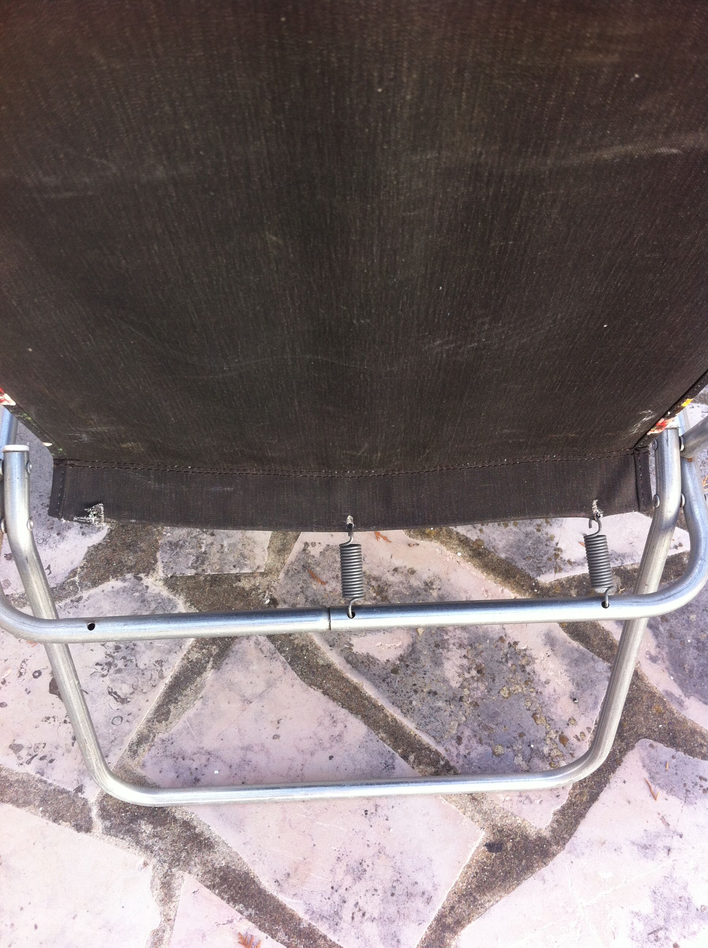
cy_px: 474
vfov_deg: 52.7
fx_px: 957
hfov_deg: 40.6
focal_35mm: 35
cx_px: 354
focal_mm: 3.85
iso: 80
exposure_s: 1/60
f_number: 2.8
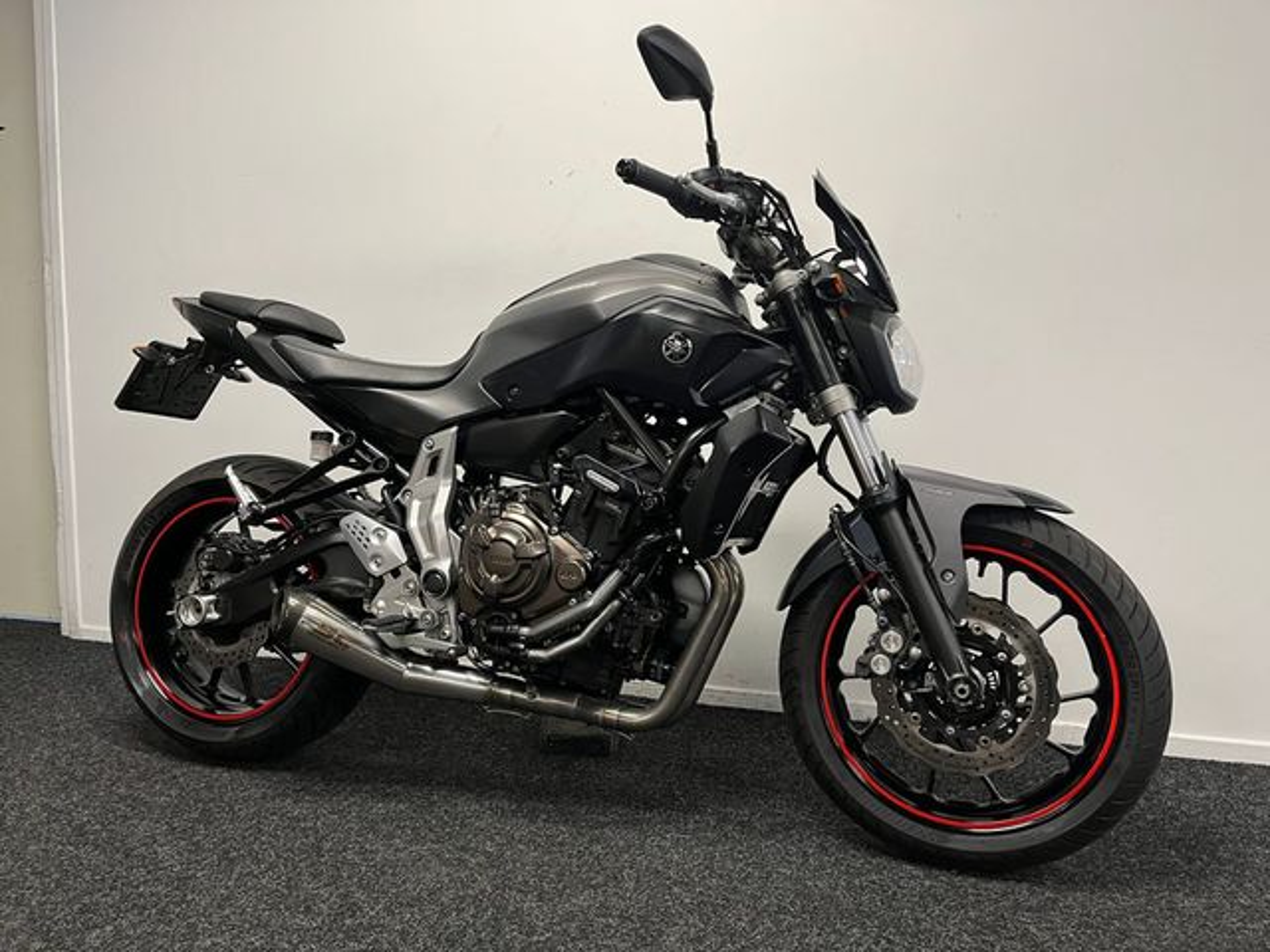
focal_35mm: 26
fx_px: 954
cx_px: 635
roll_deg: -0.2
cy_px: 476
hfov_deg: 67.3
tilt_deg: -5.3
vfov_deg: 53.1
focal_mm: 5.1
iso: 100
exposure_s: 1/50
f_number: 1.6
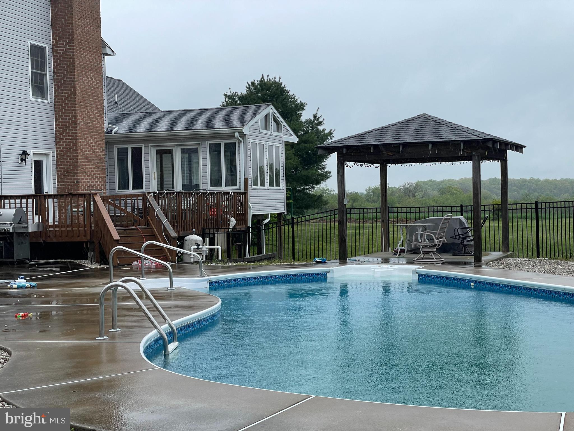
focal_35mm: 52
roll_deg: +1.4
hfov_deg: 36.8
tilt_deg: -0.6
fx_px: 862
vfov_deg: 28.0
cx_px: 287
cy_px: 216
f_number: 2
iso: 25
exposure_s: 1/291
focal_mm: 6
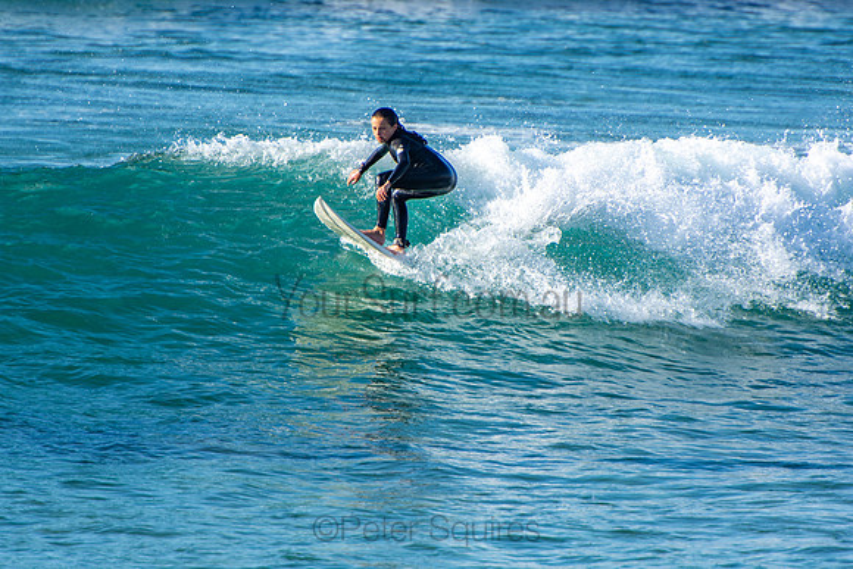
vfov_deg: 2.3
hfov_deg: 3.4
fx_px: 14219
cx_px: 426
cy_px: 284
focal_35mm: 600
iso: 110
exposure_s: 1/400
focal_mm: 400
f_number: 5.6
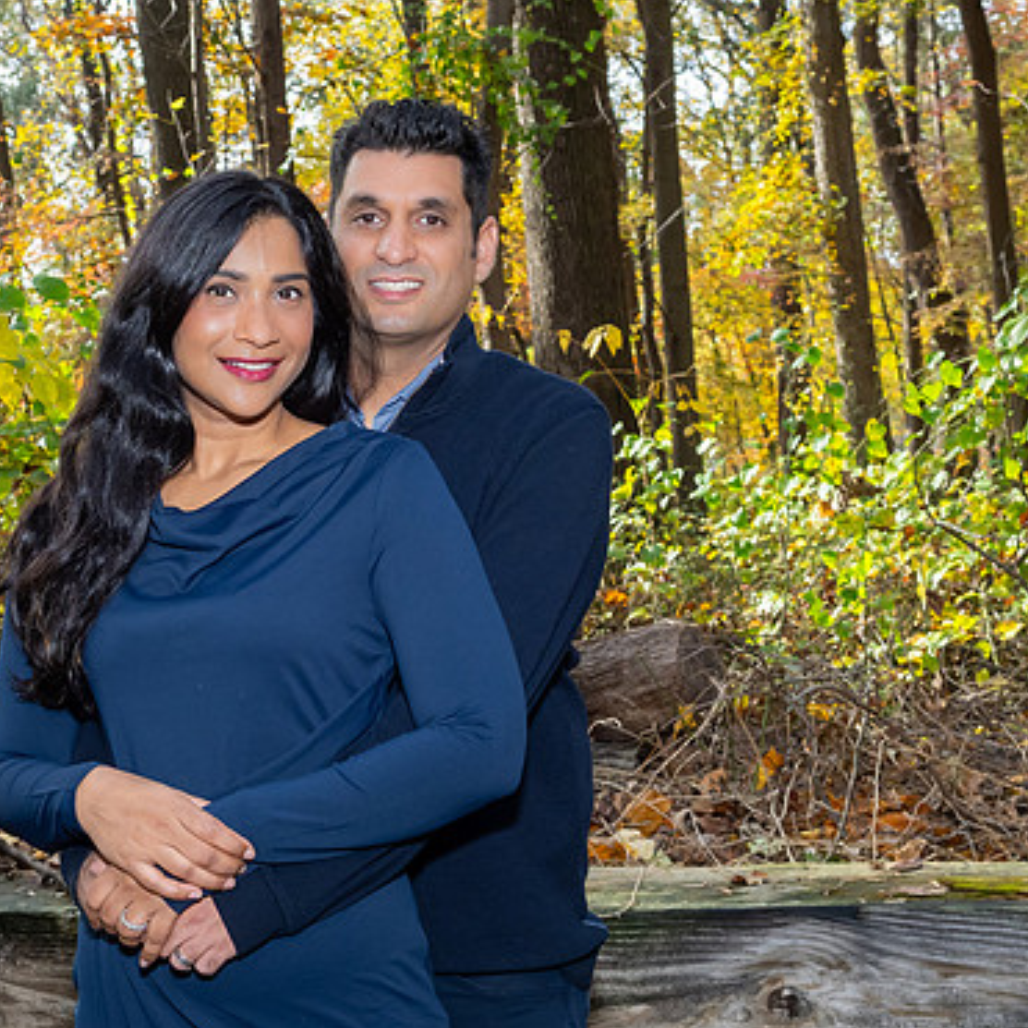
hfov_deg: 26.3
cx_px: 325
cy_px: 554
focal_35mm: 65
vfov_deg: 26.5
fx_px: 2184
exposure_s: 1/250
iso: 800
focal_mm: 28
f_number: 7.1
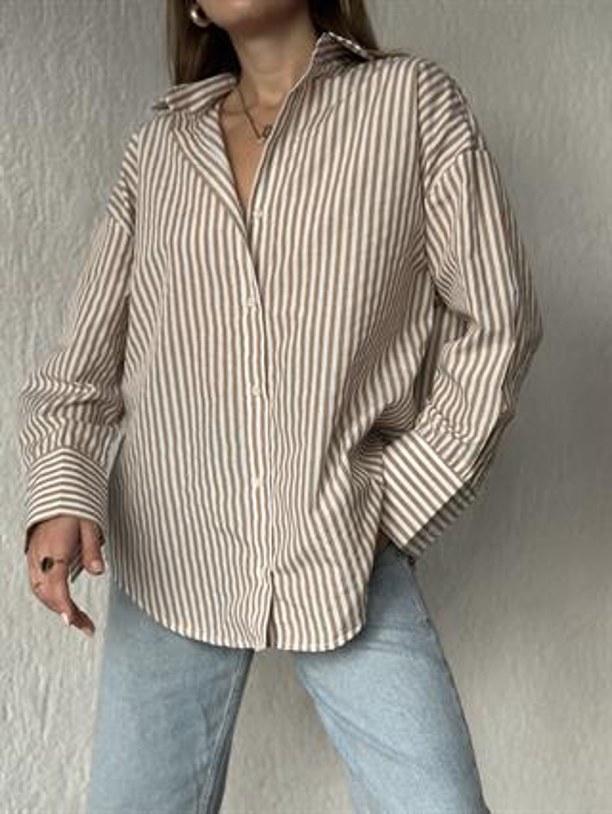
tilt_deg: -3.2
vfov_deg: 39.6
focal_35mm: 48
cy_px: 407
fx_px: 1130
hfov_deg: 30.3
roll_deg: +0.8
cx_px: 306
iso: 64
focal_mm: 6.86
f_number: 1.78
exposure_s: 1/121
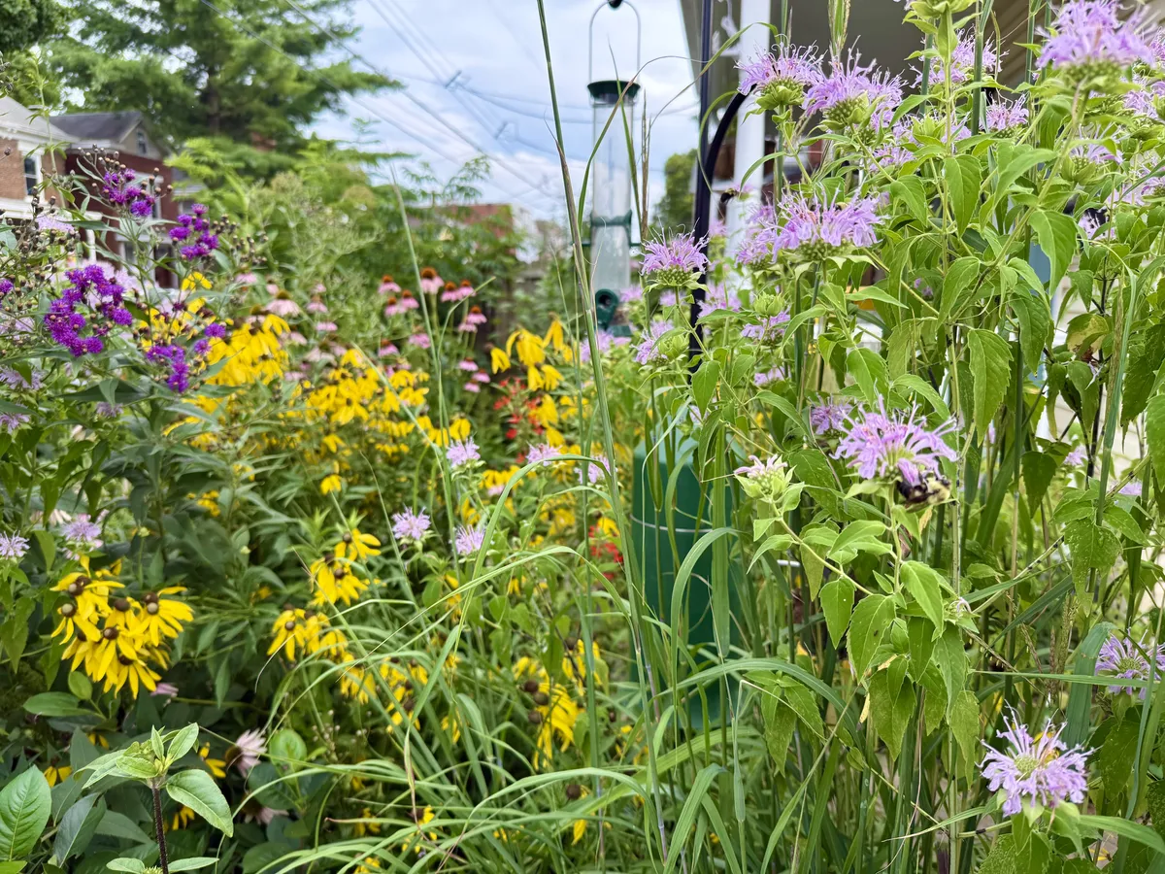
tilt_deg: -8.6
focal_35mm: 24
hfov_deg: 71.6
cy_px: 437
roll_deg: -0.5
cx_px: 582
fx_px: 808
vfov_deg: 56.8
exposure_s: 1/750
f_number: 1.78
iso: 100
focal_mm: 6.76
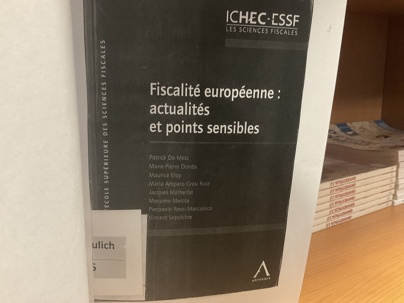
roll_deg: +0.7
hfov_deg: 61.7
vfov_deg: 48.2
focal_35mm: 29
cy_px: 152
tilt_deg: -12.0
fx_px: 338
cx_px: 202
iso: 500
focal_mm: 3
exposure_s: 1/25
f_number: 1.8
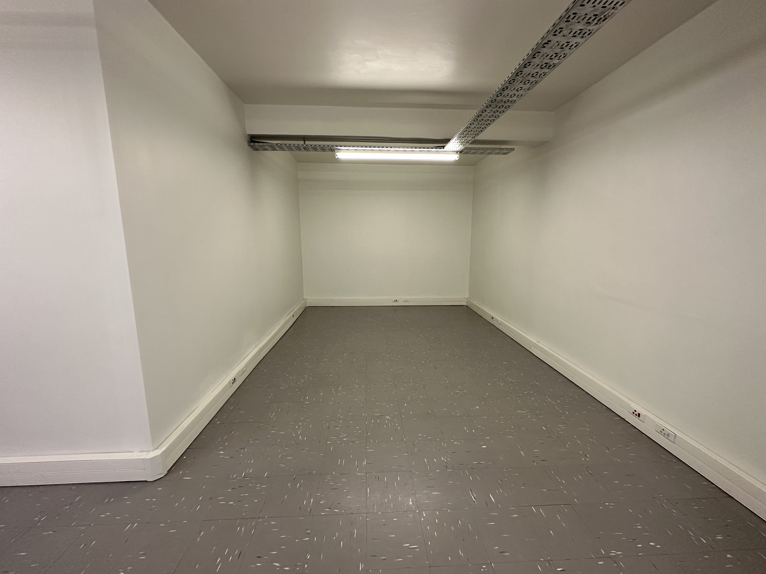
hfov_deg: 102.1
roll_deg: -1.0
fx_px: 310
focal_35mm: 14
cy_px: 287
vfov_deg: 85.7
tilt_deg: -9.1
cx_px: 383
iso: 160
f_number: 2.2
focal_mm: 2.22
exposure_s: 1/100
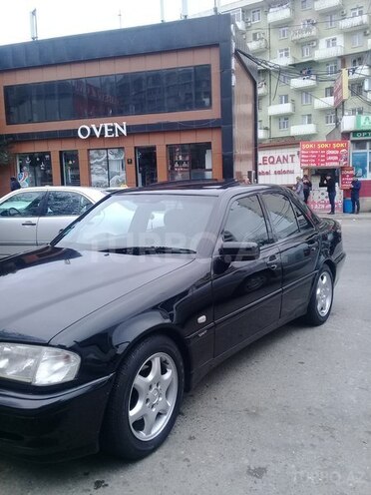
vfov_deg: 58.4
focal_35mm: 31
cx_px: 186
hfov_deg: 45.4
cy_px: 248
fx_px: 443
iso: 50
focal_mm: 3.3
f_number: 2.2
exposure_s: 1/280
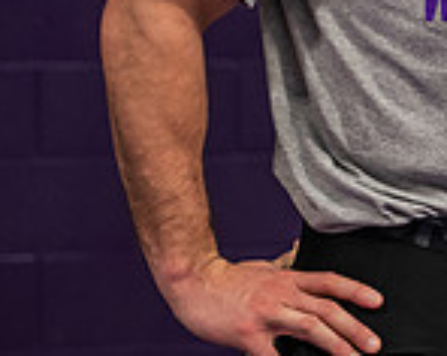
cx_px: 812
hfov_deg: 8.4
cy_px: -83
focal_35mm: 221
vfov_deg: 6.9
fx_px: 2920
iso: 1250
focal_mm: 60
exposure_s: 1/160
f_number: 2.8
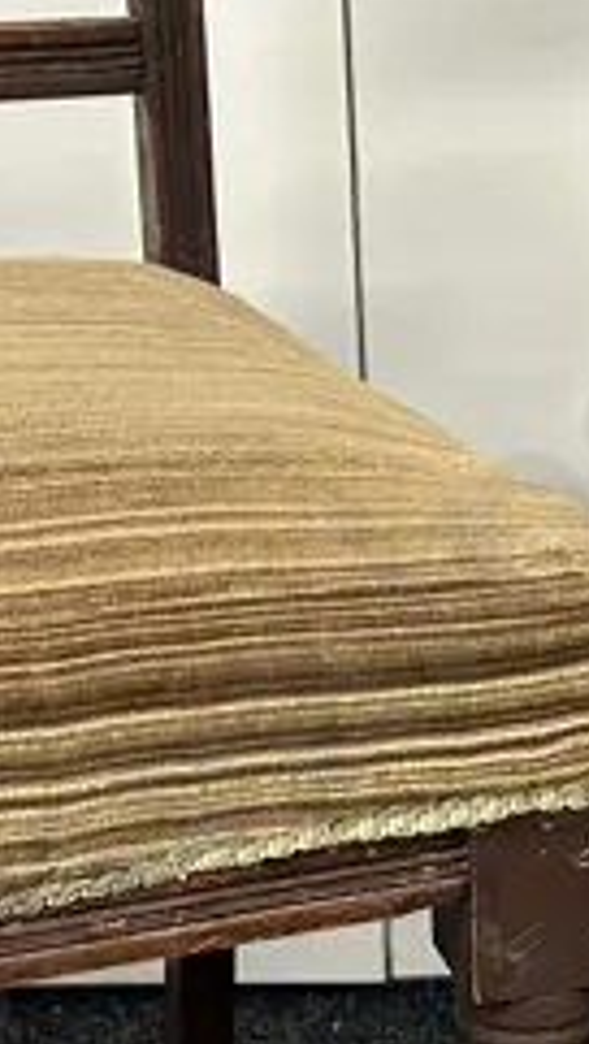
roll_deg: +1.0
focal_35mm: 111
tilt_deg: -19.1
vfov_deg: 19.3
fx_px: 3074
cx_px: 615
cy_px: 472
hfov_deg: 10.8
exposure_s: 1/100
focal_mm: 6.86
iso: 200
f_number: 1.78
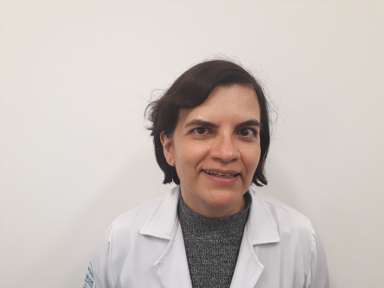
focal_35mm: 27
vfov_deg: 51.4
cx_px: 192
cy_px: 144
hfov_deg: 65.3
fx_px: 300
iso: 100
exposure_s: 1/30
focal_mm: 3.6
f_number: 1.9
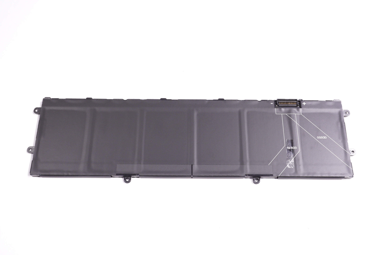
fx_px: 352
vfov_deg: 39.9
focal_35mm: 33
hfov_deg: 57.3
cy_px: 128
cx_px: 192
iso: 800
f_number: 5.6
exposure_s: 1/160
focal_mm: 22
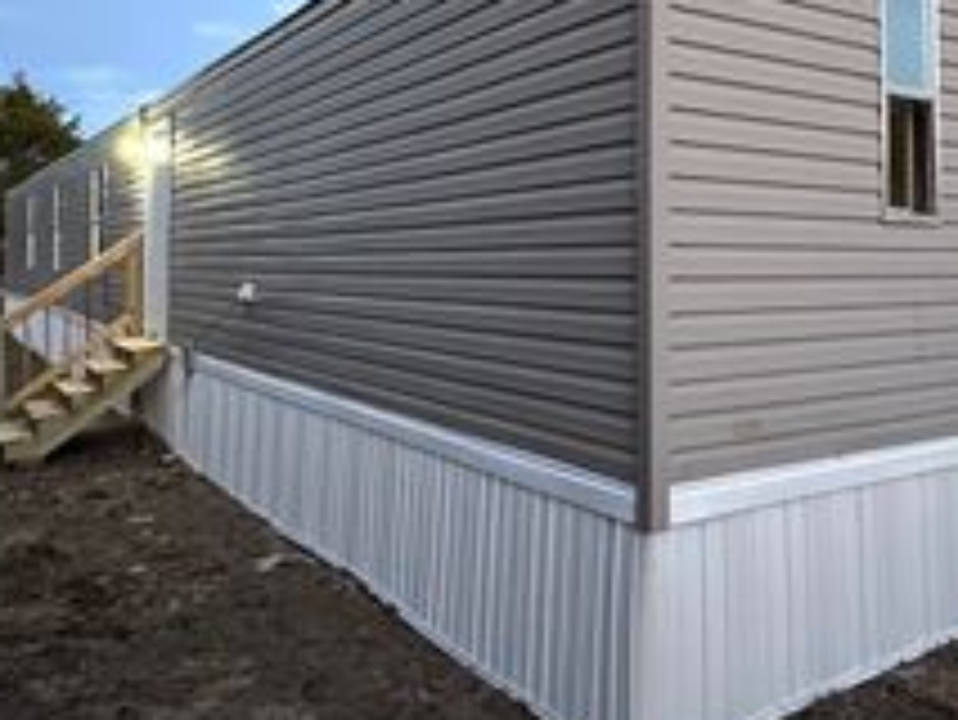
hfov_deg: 52.3
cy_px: 234
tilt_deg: +1.5
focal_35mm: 35
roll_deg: -0.6
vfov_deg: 40.2
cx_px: 564
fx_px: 969
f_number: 2.2
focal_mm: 2.22
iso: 1250
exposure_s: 1/40
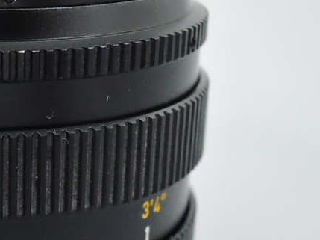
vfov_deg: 15.0
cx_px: -8
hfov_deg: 19.4
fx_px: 905
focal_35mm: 98
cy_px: 159
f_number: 3.2
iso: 1600
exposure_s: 1/250
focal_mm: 7.5
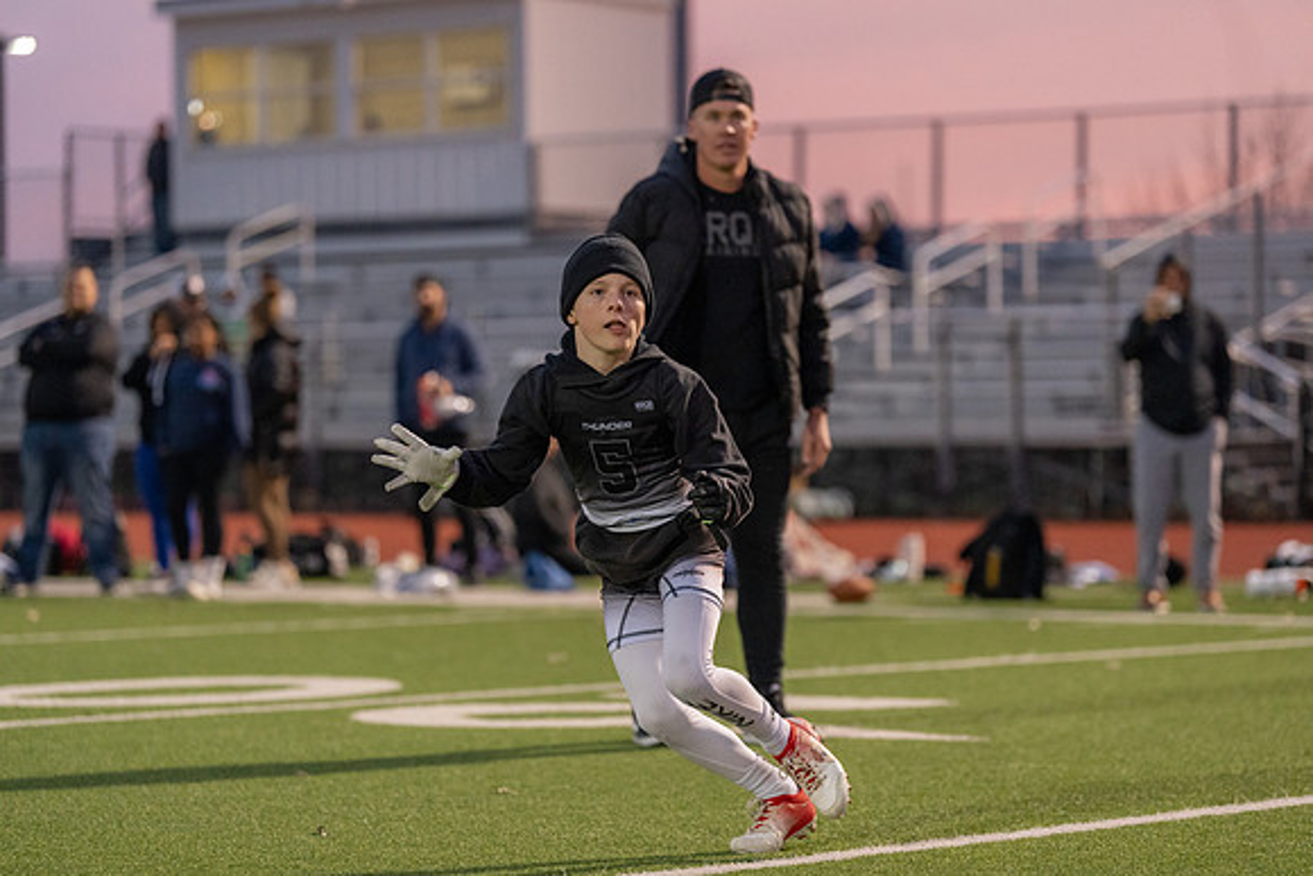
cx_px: 656
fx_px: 4655
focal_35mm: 128
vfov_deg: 10.8
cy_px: 438
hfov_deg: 16.1
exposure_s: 1/1000
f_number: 2.8
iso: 4000
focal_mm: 124
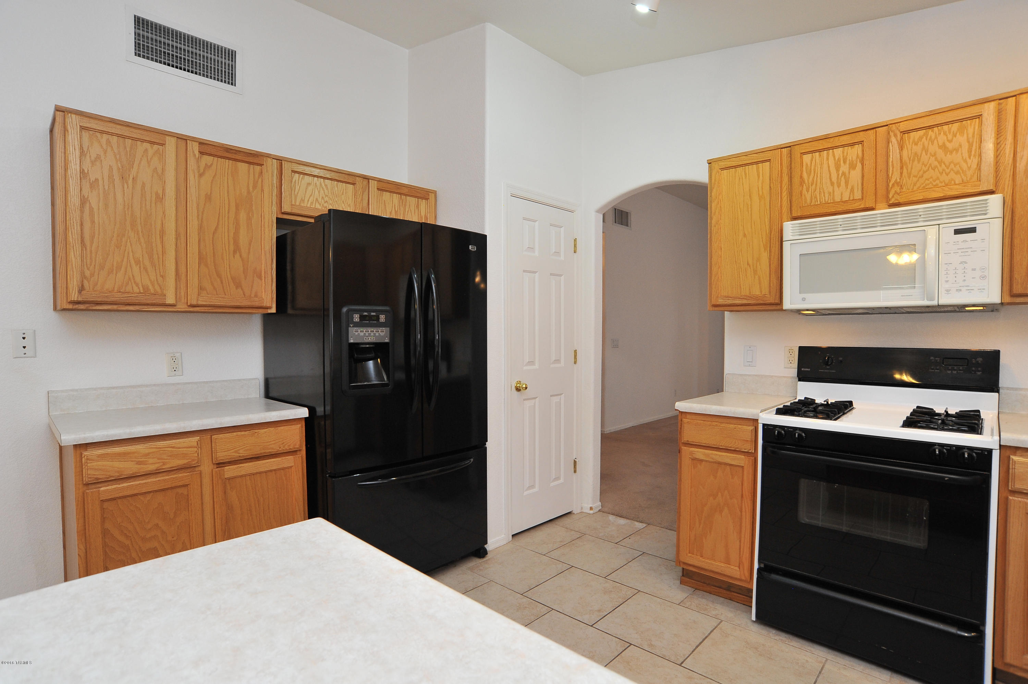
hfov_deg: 90.0
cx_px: 514
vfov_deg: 67.3
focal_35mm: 18
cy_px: 342
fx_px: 514
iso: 1000
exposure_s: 1/30
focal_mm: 18
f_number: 8
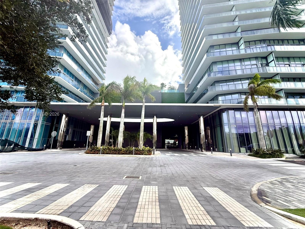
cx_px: 152
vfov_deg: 85.7
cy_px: 114
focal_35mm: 14
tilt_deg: +13.5
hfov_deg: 102.1
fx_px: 123
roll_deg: -0.4
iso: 64
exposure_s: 1/1431
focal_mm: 2.22
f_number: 2.2
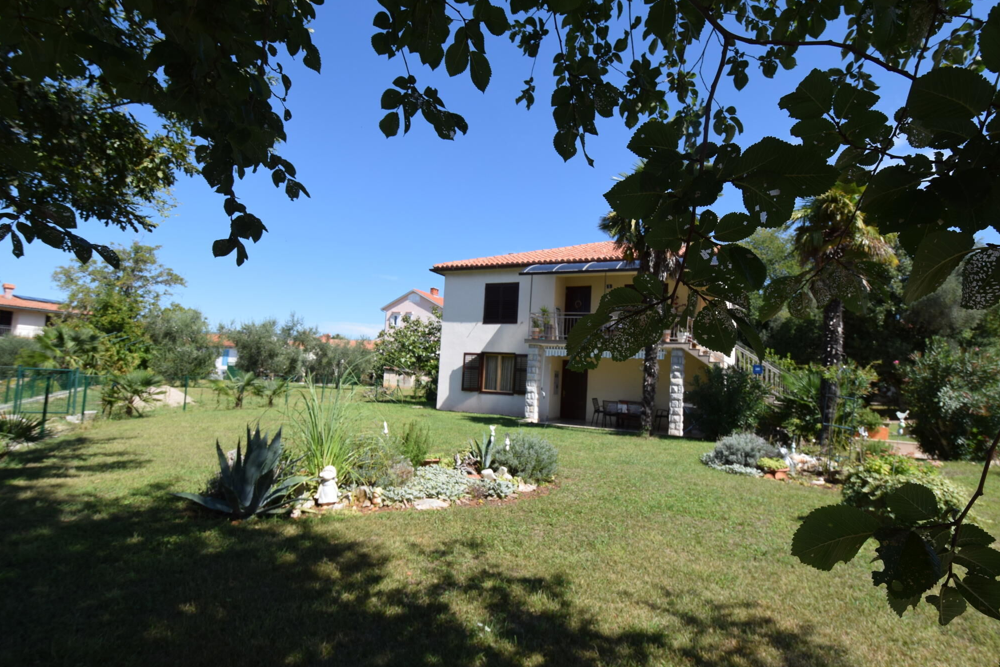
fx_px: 500
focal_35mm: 18
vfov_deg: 67.4
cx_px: 517
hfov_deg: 90.0
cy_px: 330
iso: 200
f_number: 8
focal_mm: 10
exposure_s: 1/250
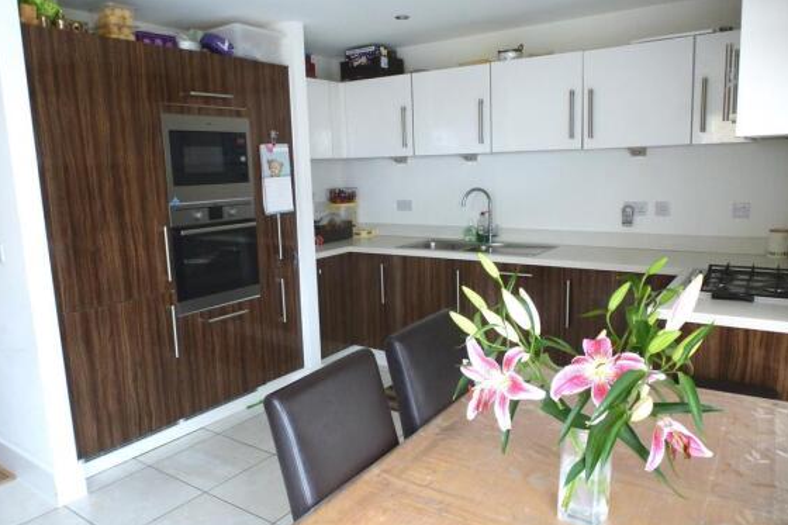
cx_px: 396
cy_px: 282
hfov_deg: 69.4
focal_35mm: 26
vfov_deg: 49.5
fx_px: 569
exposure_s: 1/20
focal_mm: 4.3
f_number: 3.3
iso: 400
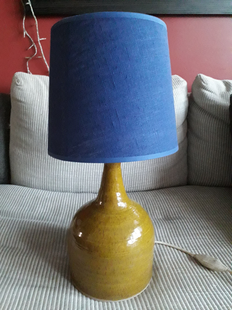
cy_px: 155
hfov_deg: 51.4
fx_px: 241
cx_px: 116
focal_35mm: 27
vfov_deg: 65.3
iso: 800
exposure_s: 1/17
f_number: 1.9
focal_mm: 3.6
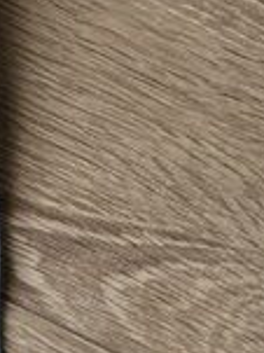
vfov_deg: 12.8
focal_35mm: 152
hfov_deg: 8.1
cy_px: 393
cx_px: -582
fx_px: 1548
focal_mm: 5.4
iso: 160
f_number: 1.8
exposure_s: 1/508
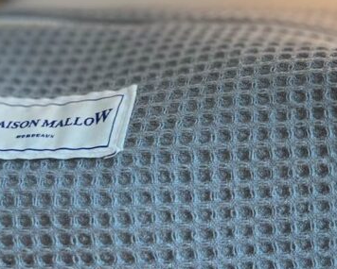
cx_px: 345
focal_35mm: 73
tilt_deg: -11.7
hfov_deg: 24.7
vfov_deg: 20.5
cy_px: 17
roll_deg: +2.3
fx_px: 728
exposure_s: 1/100
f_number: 1.5
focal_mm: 5.7
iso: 100
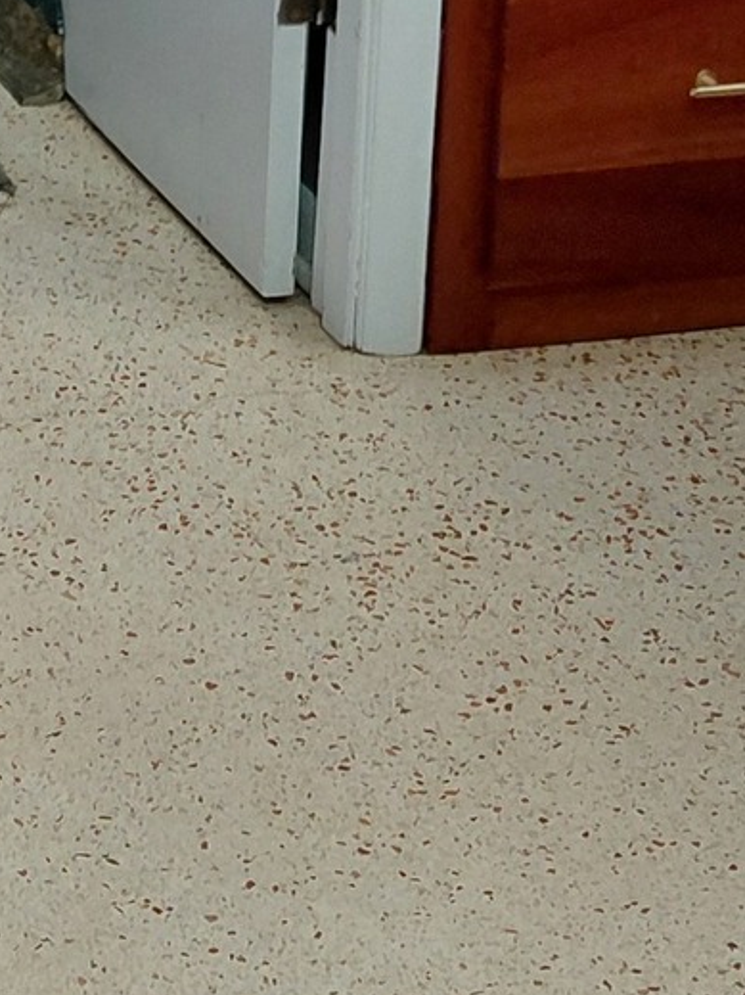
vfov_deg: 15.7
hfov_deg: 13.0
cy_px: -656
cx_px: -128
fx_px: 3187
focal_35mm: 111
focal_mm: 4.69
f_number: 1.8
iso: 250
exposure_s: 1/60
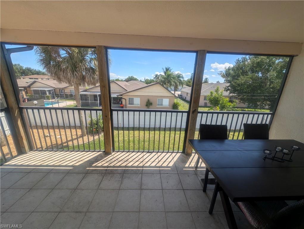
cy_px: 114
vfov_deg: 94.6
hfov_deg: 110.5
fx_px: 105
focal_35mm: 12
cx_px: 152
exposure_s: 1/1058
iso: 42
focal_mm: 2.23
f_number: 1.95
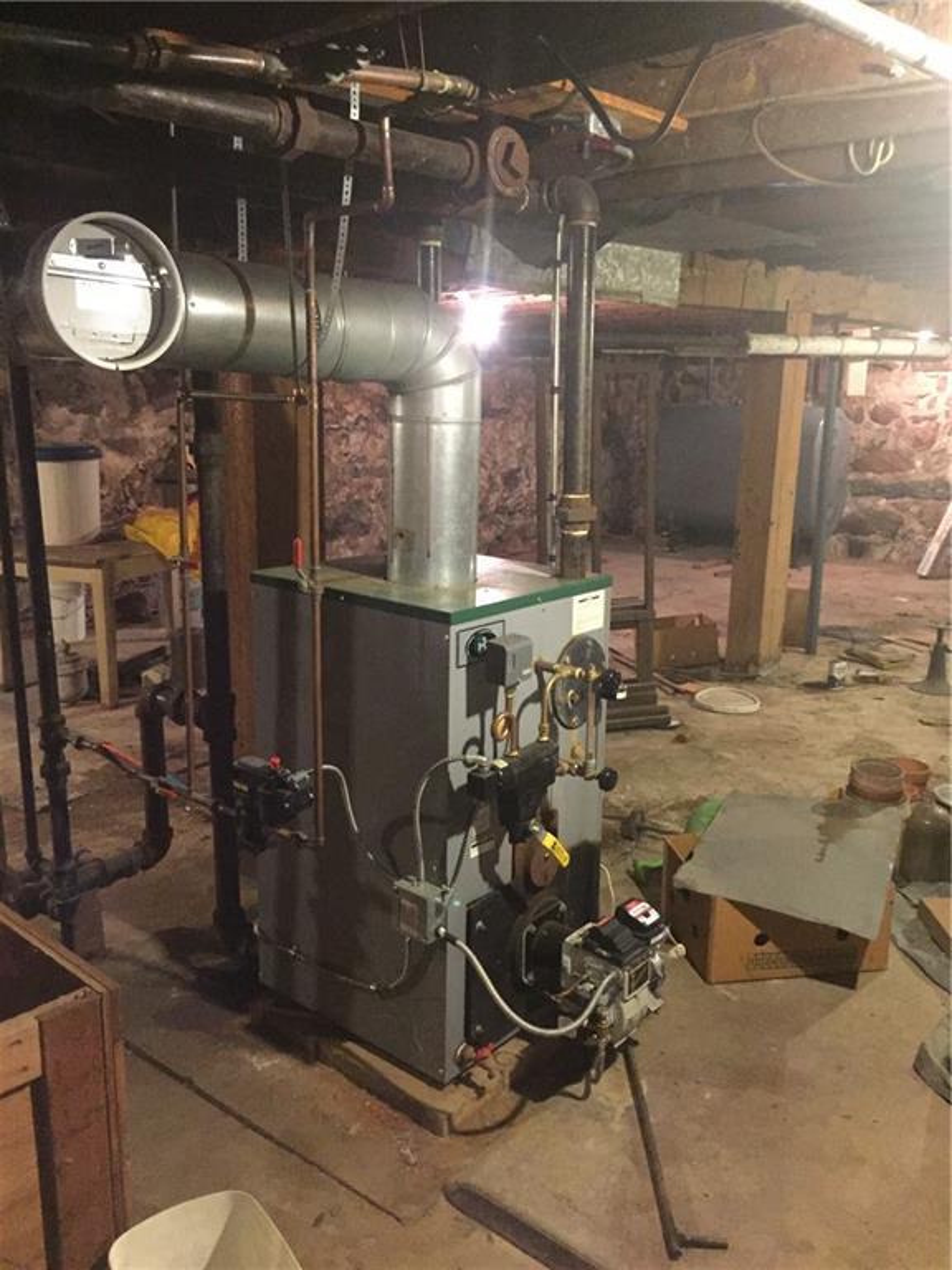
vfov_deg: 61.7
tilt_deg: -11.7
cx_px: 476
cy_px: 635
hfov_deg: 48.2
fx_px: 1063
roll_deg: -0.3
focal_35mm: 29
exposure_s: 1/15
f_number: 2.2
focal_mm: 4.15
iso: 400
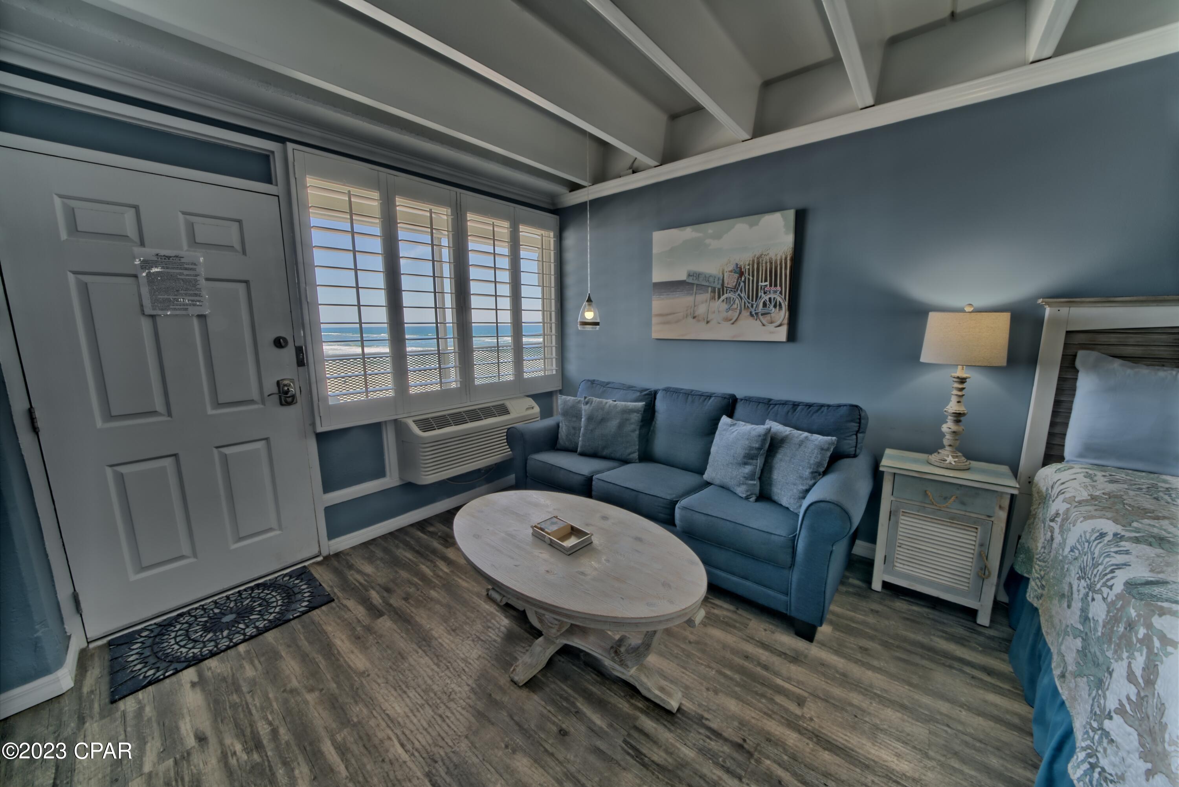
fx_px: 393
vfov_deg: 90.1
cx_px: 590
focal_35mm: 12
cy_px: 394
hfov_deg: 112.6
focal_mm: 12
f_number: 18
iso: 200
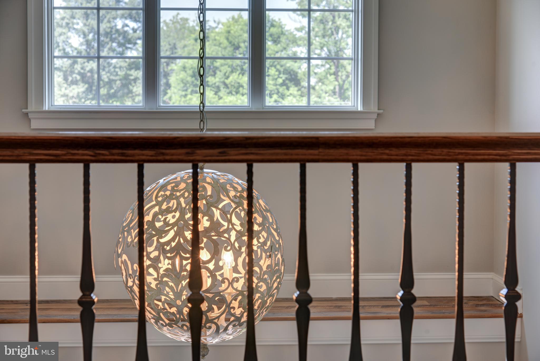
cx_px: 270
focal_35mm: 75
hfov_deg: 27.0
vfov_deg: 18.2
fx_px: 1125
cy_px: 180
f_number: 8
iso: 200
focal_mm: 75
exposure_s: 1/20
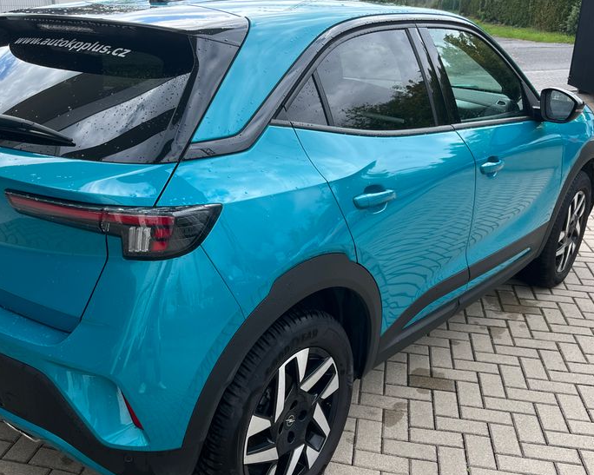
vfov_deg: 39.1
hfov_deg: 47.6
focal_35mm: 38
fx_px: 668
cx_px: 234
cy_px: 249
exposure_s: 1/1151
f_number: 1.6
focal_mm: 5.1
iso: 50
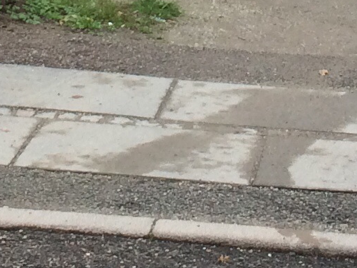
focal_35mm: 191
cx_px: 126
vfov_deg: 7.3
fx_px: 1970
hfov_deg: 10.3
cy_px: -393
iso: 32
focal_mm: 4.12
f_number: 2.2
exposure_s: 1/394
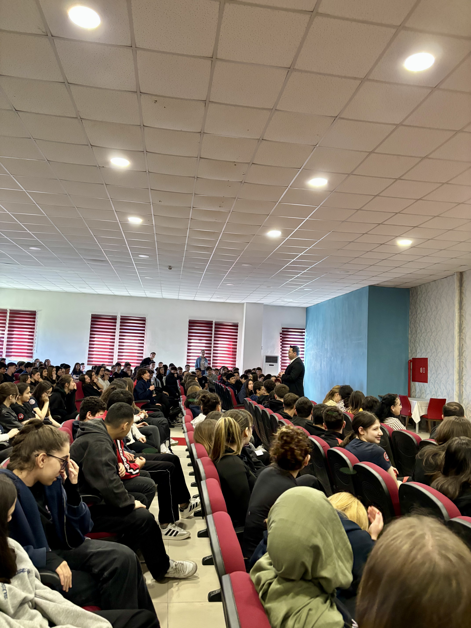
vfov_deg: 67.3
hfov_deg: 53.1
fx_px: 472
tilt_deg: +5.2
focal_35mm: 26
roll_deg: -3.4
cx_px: 236
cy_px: 314
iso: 500
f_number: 1.6
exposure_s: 1/60
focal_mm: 5.96
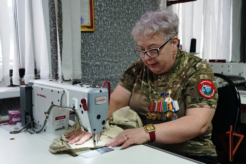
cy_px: 82
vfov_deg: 35.5
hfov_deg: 51.3
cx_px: 123
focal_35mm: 38
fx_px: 256
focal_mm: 25
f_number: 4
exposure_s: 1/160
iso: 1250
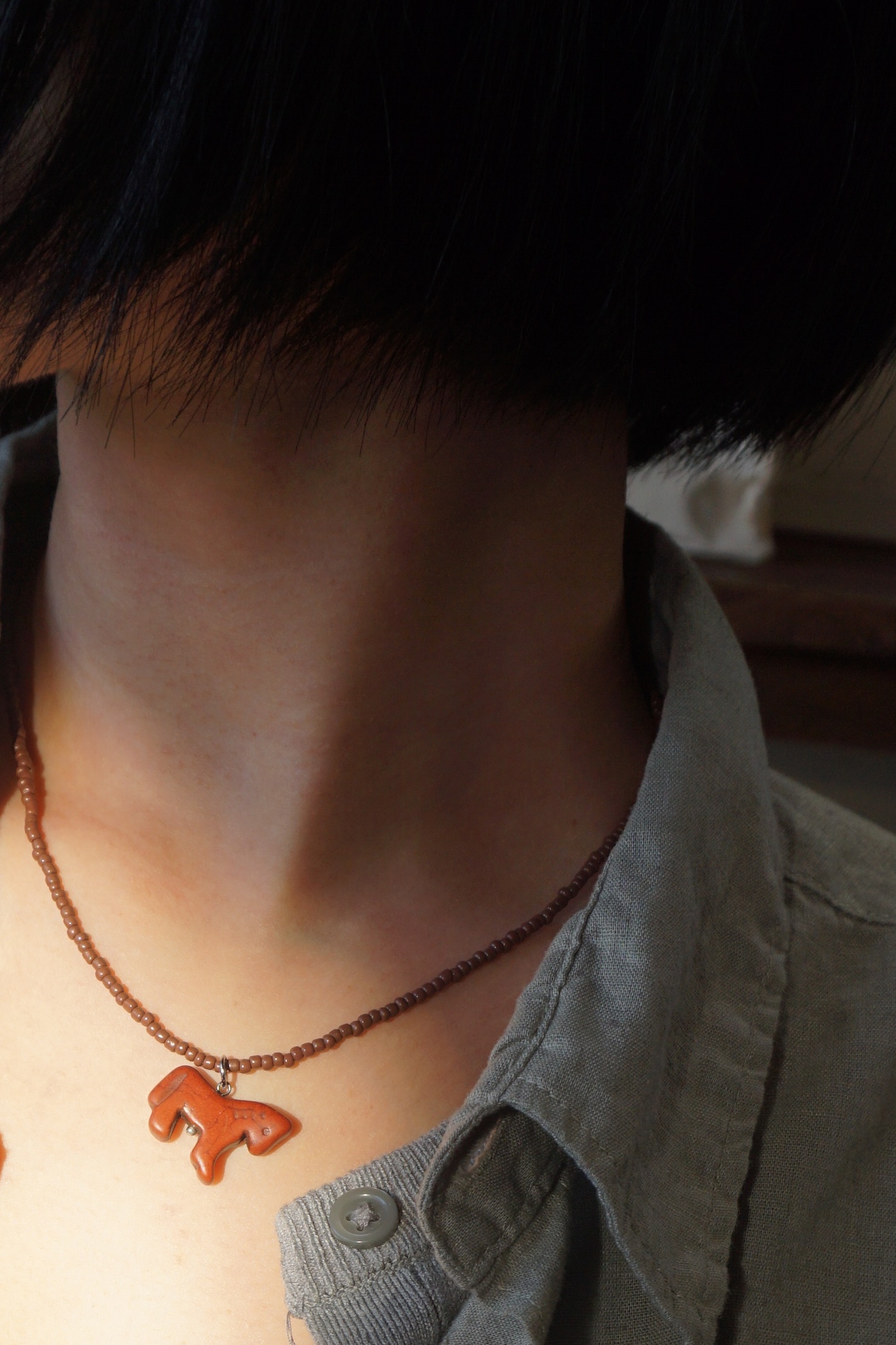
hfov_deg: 19.5
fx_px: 2580
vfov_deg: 27.4
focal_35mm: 69
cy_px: 1377
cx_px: 199
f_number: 5.6
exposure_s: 1/80
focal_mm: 21
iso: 100
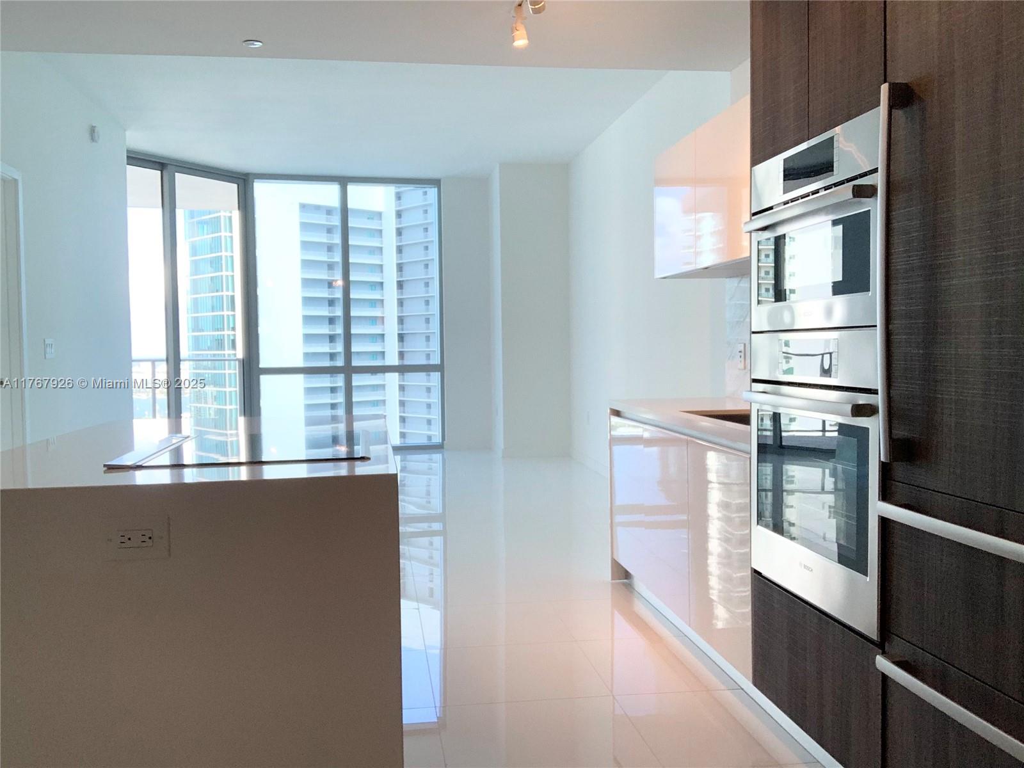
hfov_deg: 56.8
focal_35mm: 32
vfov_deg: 44.2
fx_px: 947
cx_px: 512
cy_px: 384
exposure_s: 1/120
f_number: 2.2
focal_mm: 2.87
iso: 64
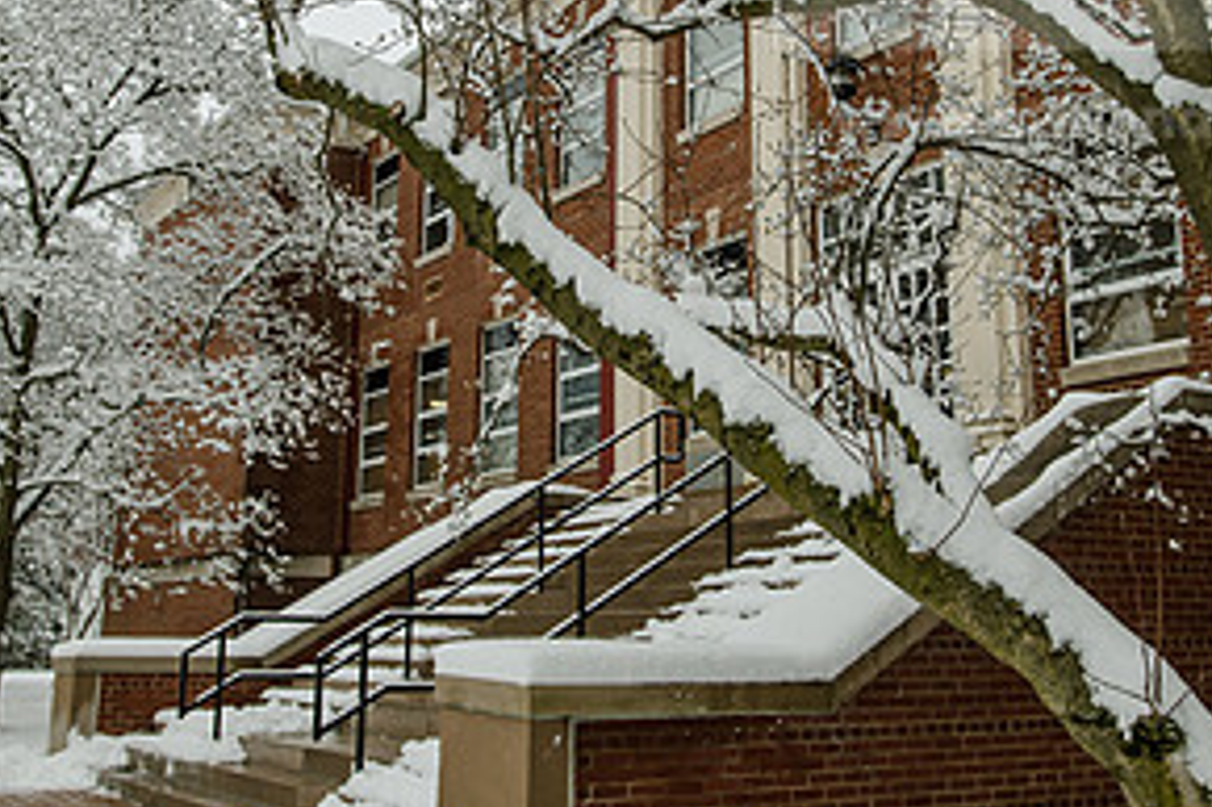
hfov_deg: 41.1
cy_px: 207
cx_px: 644
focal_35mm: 48
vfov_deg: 27.7
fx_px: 1615
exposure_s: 1/400
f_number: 5
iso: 250
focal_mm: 24
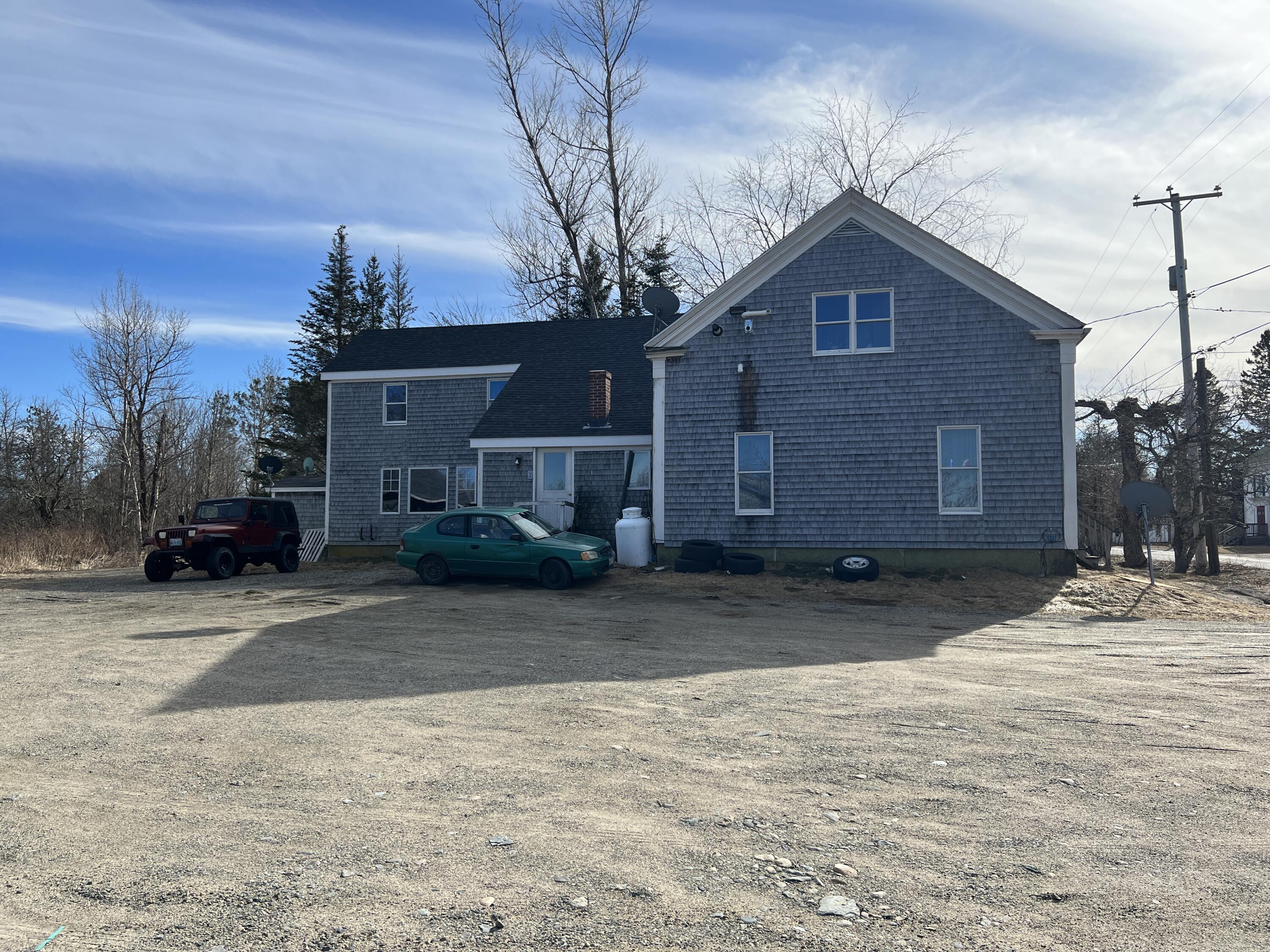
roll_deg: -0.3
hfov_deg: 67.3
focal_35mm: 26
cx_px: 635
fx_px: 954
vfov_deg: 53.1
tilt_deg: +3.4
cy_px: 476
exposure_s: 1/5882
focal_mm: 5.7
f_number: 1.5
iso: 50
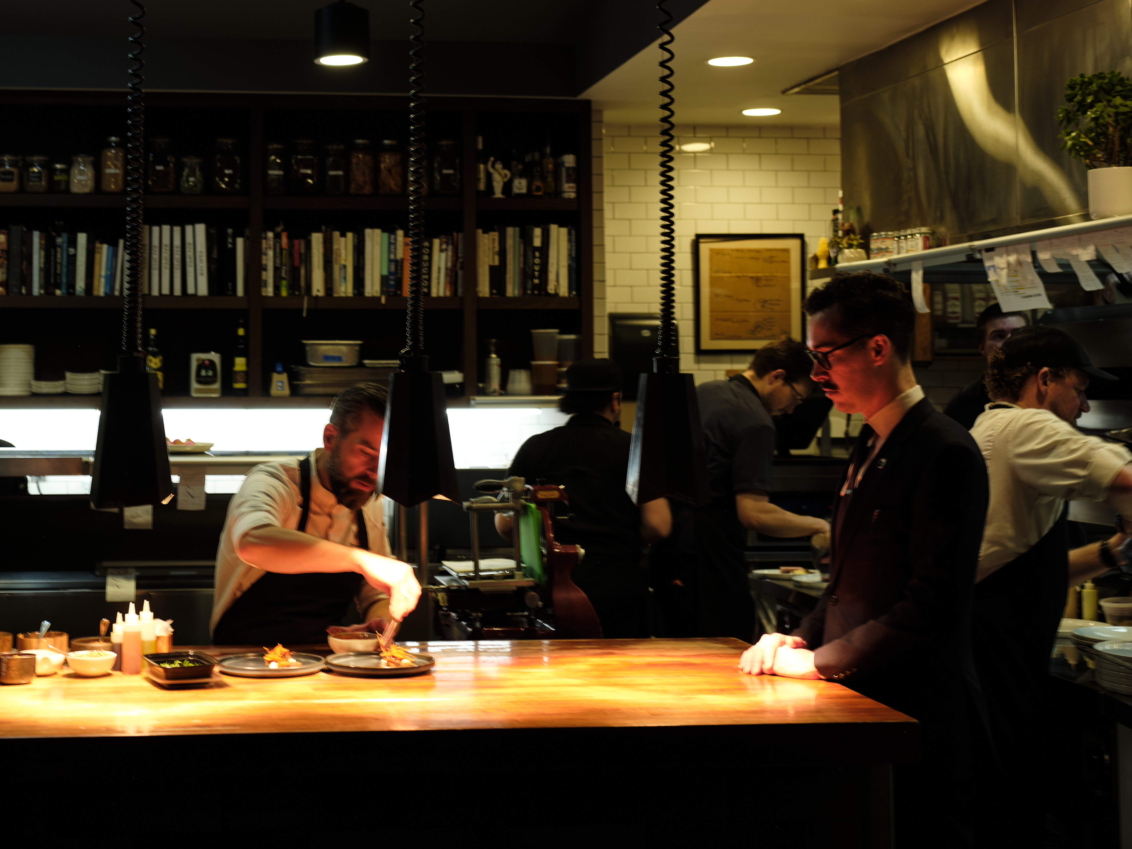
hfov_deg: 34.4
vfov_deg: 26.4
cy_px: 260
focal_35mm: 55
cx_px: 330
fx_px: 1799
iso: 200
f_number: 4.5
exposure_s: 1/15
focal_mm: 45
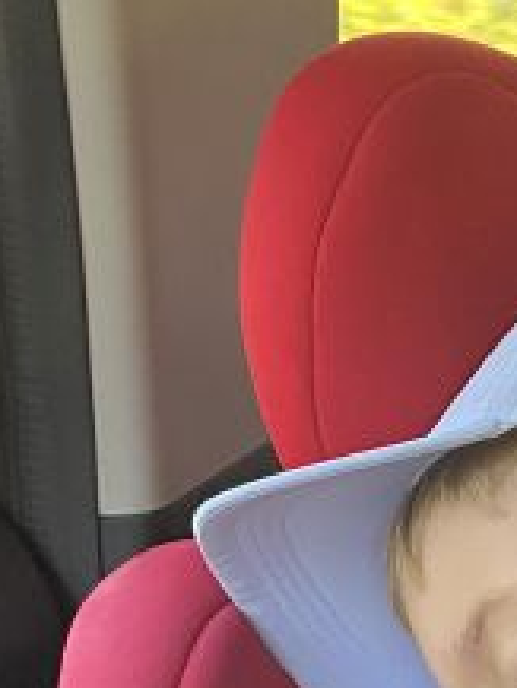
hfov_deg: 11.0
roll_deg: +0.5
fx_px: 2387
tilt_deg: -24.0
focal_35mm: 120
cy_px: 1275
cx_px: 1120
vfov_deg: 14.3
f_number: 1.8
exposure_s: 1/74
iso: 125
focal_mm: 4.25
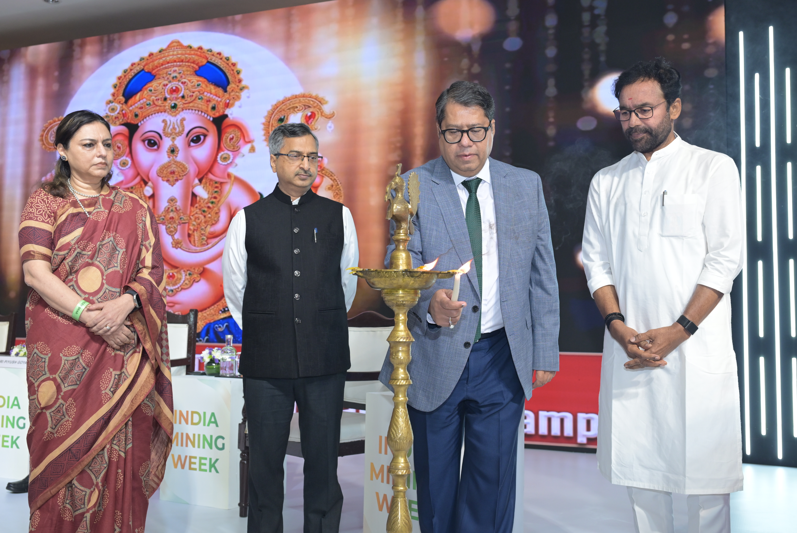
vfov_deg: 35.1
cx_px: 398
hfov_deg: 50.7
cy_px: 266
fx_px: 842
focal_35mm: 38
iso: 1600
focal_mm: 38
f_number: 5
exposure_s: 1/250
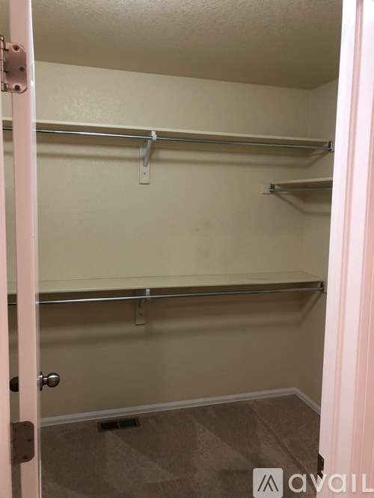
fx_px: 403
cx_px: 187
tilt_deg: -5.2
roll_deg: -1.2
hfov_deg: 49.7
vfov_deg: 63.5
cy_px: 249
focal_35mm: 28
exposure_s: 1/17
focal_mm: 4
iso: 40
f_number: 1.8
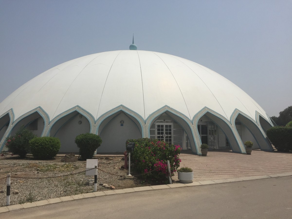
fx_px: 245
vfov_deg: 48.2
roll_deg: +0.0
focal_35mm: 29
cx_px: 146
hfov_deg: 61.7
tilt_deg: +4.7
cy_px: 110
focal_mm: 4.15
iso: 32
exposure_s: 1/7937
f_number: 2.2
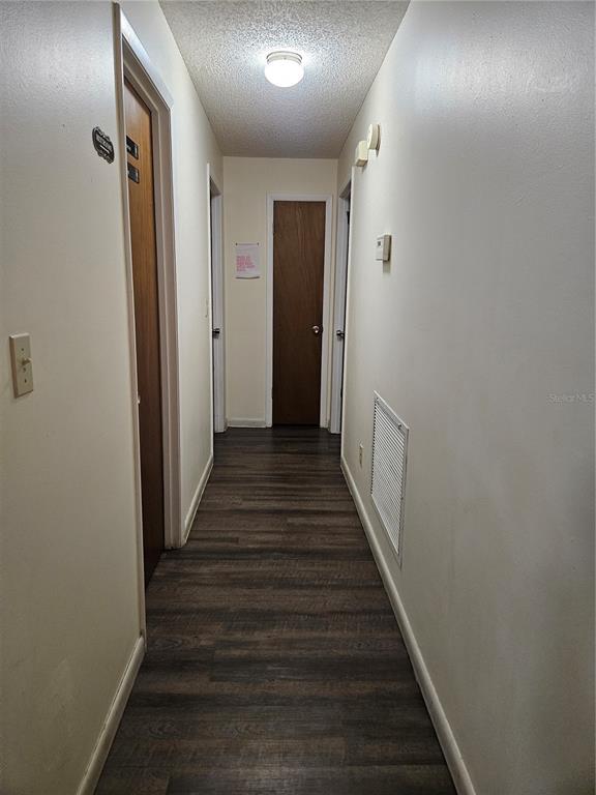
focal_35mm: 23
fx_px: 528
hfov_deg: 58.9
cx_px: 298
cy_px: 398
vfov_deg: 73.9
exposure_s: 1/60
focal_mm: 5.4
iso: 640
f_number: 1.8
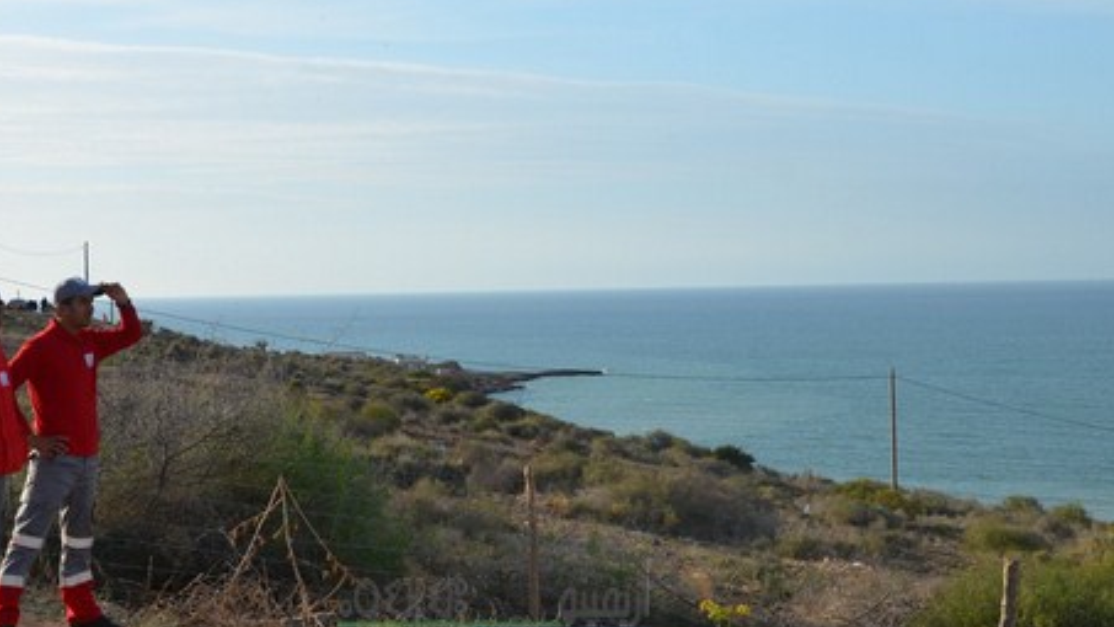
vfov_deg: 19.4
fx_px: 1832
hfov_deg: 33.8
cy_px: 251
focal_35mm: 62
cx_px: 494
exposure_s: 1/250
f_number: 8
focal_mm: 28
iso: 125
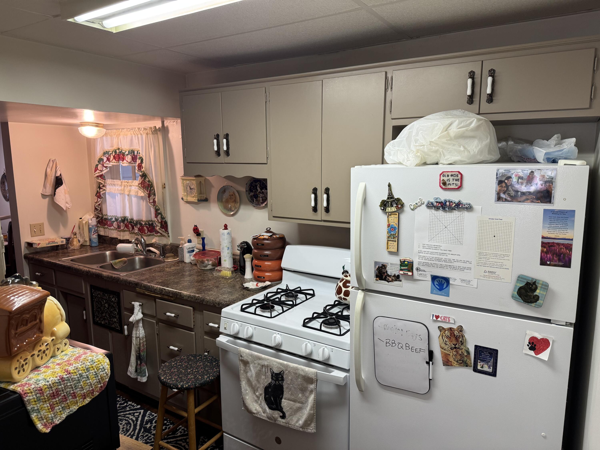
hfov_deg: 71.6
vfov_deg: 56.8
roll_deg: +0.3
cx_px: 300
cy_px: 225
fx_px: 416
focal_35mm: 24
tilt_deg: -10.5
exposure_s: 1/60
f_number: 1.78
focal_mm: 6.76
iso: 160
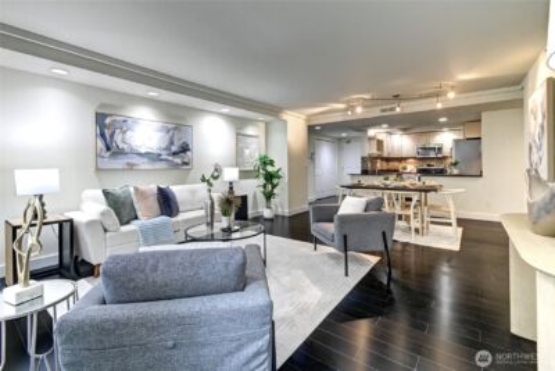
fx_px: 231
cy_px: 186
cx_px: 278
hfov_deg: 100.4
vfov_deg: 77.4
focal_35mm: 15
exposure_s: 1/8
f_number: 11
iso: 3200
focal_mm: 10
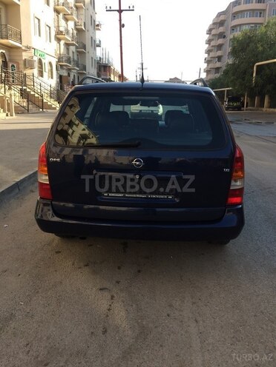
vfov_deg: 61.7
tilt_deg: -16.2
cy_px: 184
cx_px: 138
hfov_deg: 48.2
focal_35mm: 29
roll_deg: -0.2
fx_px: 308
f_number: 2.2
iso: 32
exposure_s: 1/540
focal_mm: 4.15
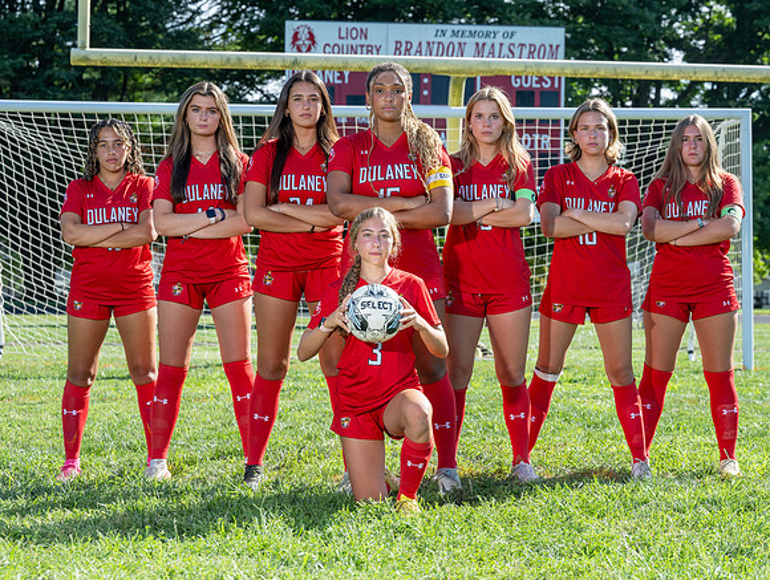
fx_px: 2048
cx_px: 458
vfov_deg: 16.1
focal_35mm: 92
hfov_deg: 21.3
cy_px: 248
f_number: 5
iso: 100
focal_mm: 70
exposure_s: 1/320
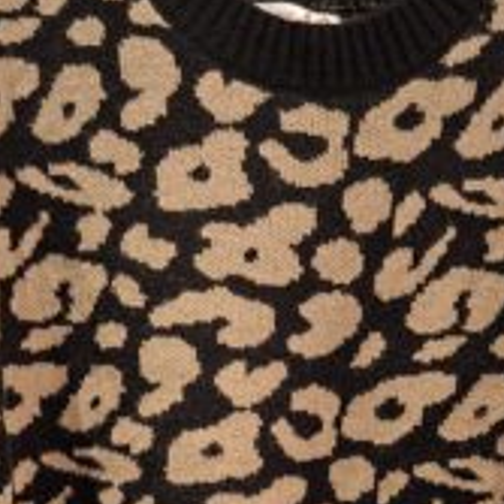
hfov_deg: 26.5
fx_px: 1071
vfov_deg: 25.0
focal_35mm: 65
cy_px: 521
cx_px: 260
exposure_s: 1/30
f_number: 1.8
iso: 320
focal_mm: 5.54
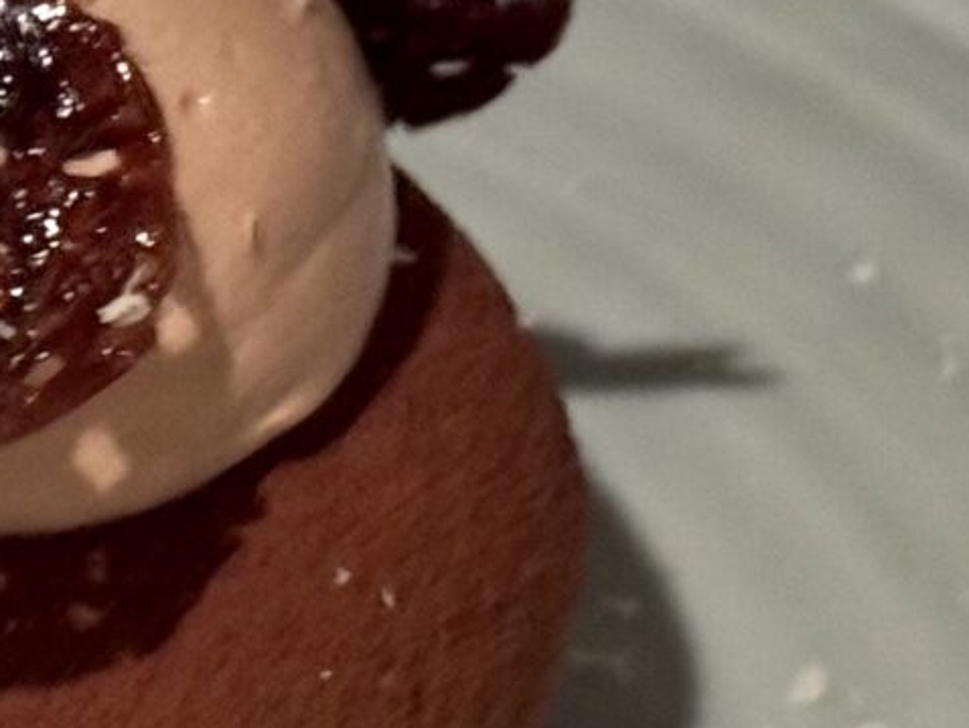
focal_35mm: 257
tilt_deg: -40.8
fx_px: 7198
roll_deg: -1.7
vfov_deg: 5.8
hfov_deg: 7.6
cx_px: -235
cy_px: 665
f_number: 1.78
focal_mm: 6.76
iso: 500
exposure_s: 1/37
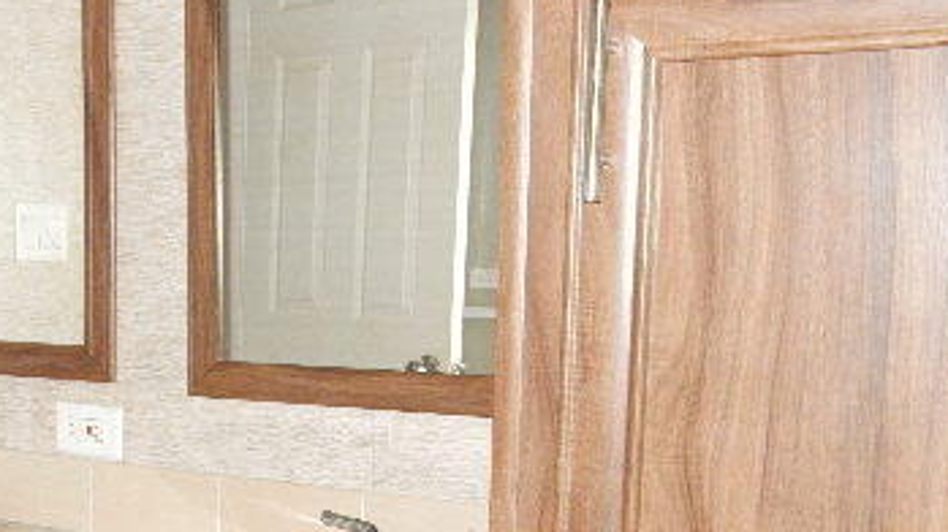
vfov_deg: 19.6
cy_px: 489
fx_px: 1508
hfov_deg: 34.0
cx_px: 204
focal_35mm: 60
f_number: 4
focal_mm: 5.4
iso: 450
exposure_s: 1/30
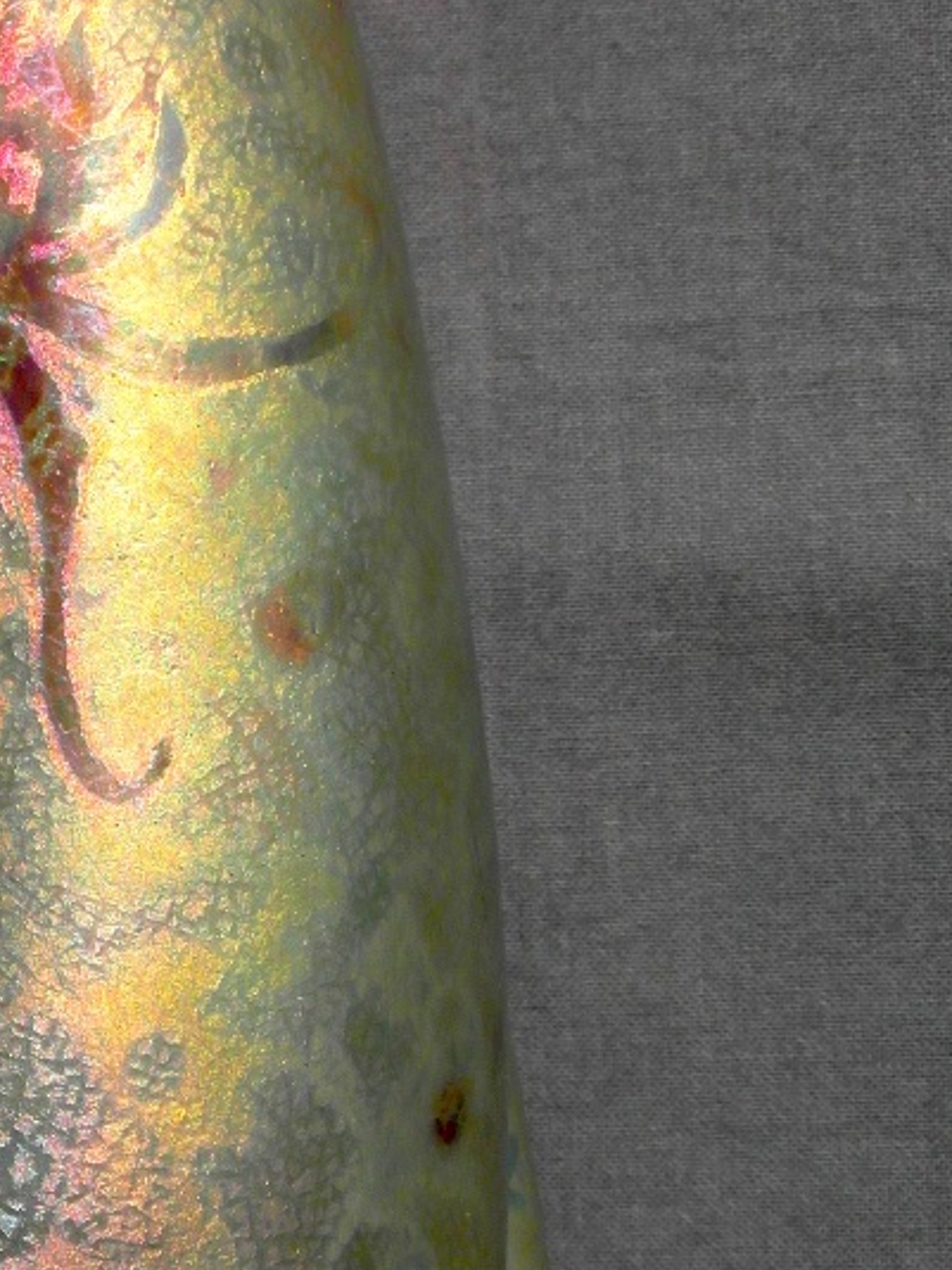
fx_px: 3375
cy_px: 672
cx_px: -78
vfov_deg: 21.3
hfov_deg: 15.6
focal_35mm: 92
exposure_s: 1/500
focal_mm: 6.8
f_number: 5.8
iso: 80
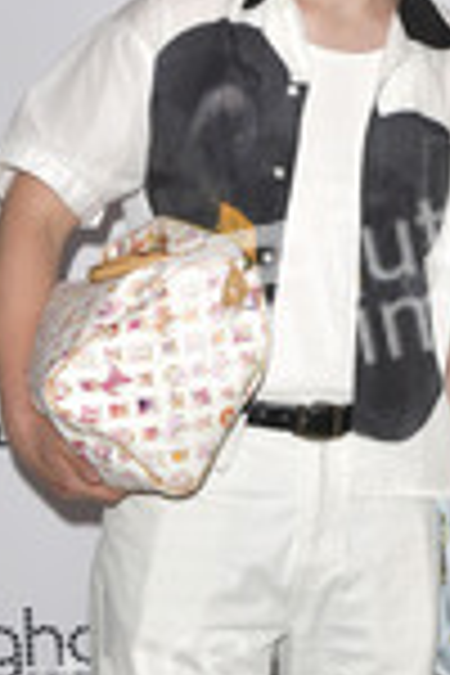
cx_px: 526
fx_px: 2250
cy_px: 513
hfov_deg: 11.2
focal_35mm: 120
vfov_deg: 17.0
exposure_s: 1/250
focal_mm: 38
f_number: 8
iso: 400
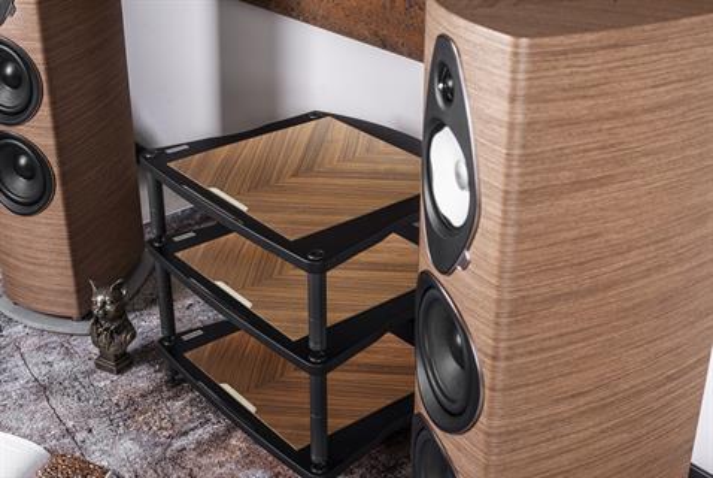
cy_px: 239
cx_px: 356
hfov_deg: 39.6
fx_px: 991
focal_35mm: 50
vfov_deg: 27.1
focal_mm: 50
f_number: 8
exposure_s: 1/125
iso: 50
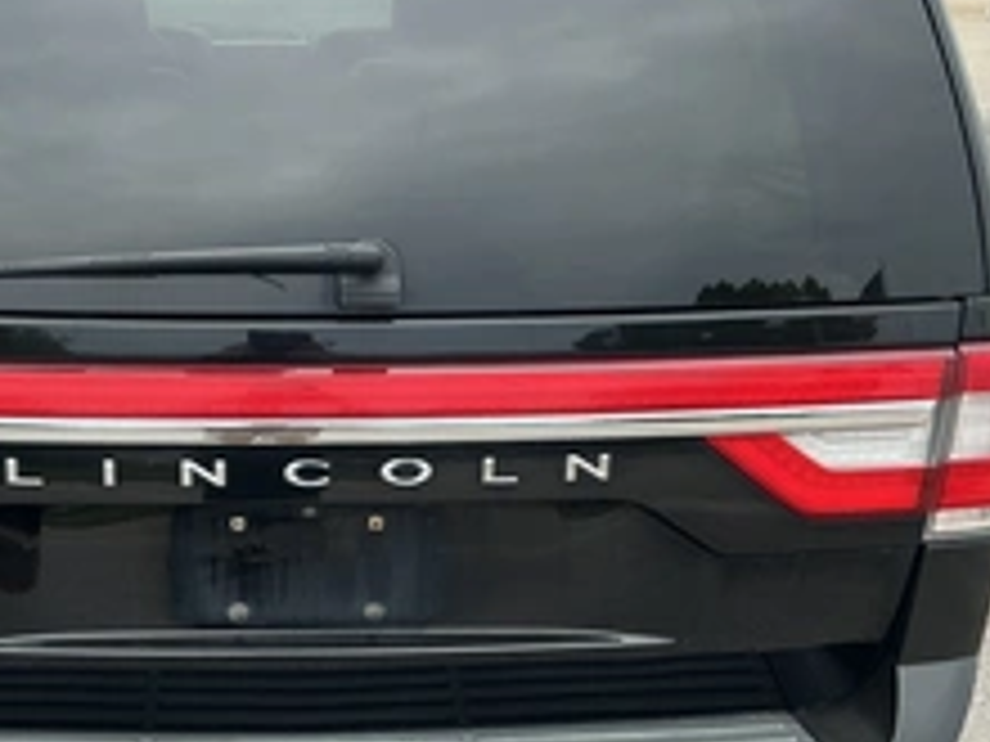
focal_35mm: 51
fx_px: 1459
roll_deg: +0.1
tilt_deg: -22.1
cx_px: 284
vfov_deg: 27.7
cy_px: 643
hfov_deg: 36.8
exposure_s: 1/406
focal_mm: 3
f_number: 1.8
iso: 25
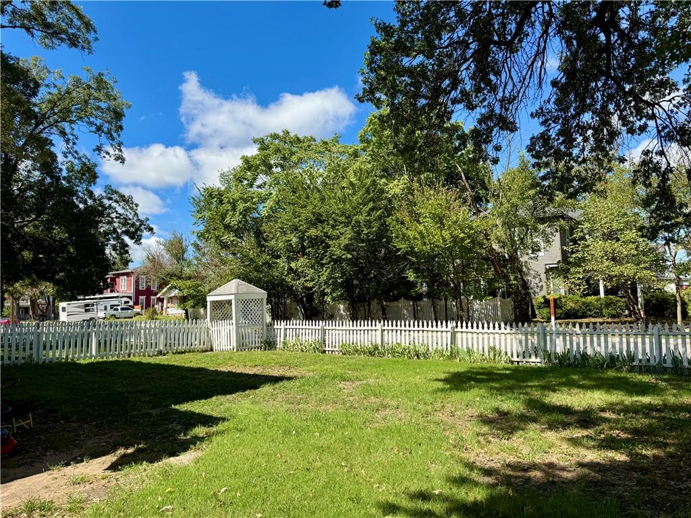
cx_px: 346
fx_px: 479
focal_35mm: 24
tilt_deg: +6.3
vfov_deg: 56.8
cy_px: 259
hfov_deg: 71.6
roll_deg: +1.3
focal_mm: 6.76
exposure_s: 1/3597
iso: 80
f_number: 1.78
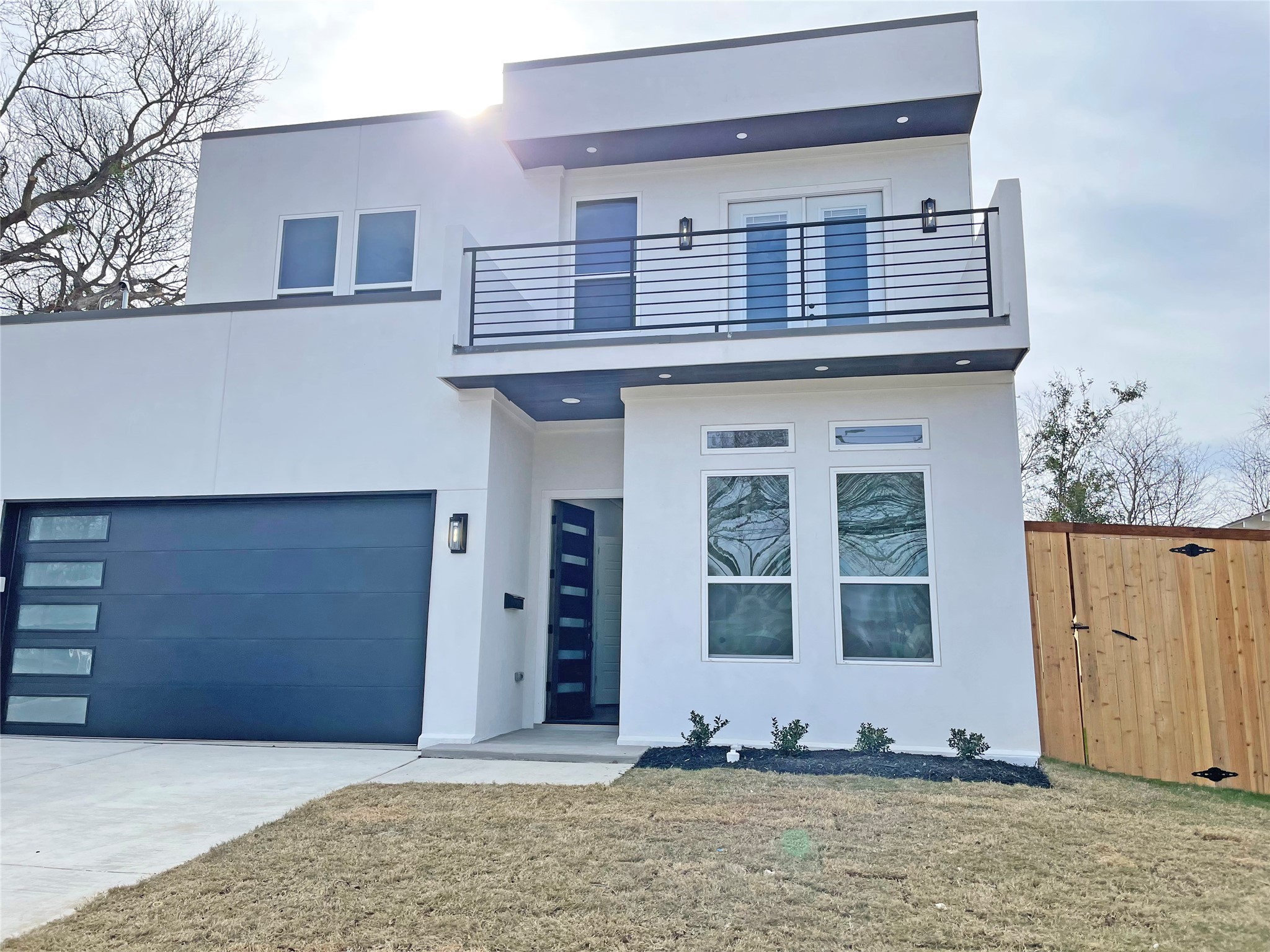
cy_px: 476
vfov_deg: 53.1
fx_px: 954
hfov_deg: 67.3
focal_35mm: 26
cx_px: 635
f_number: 1.6
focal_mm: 4.2
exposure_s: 1/2564
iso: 32
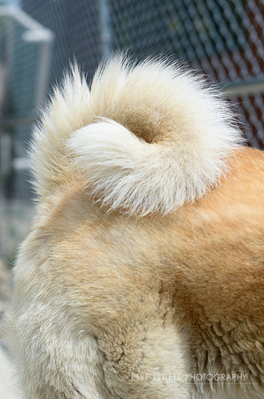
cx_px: 132
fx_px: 829
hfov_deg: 18.1
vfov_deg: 27.0
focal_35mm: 75
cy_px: 200
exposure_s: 1/2500
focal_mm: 50
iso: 200
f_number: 3.5
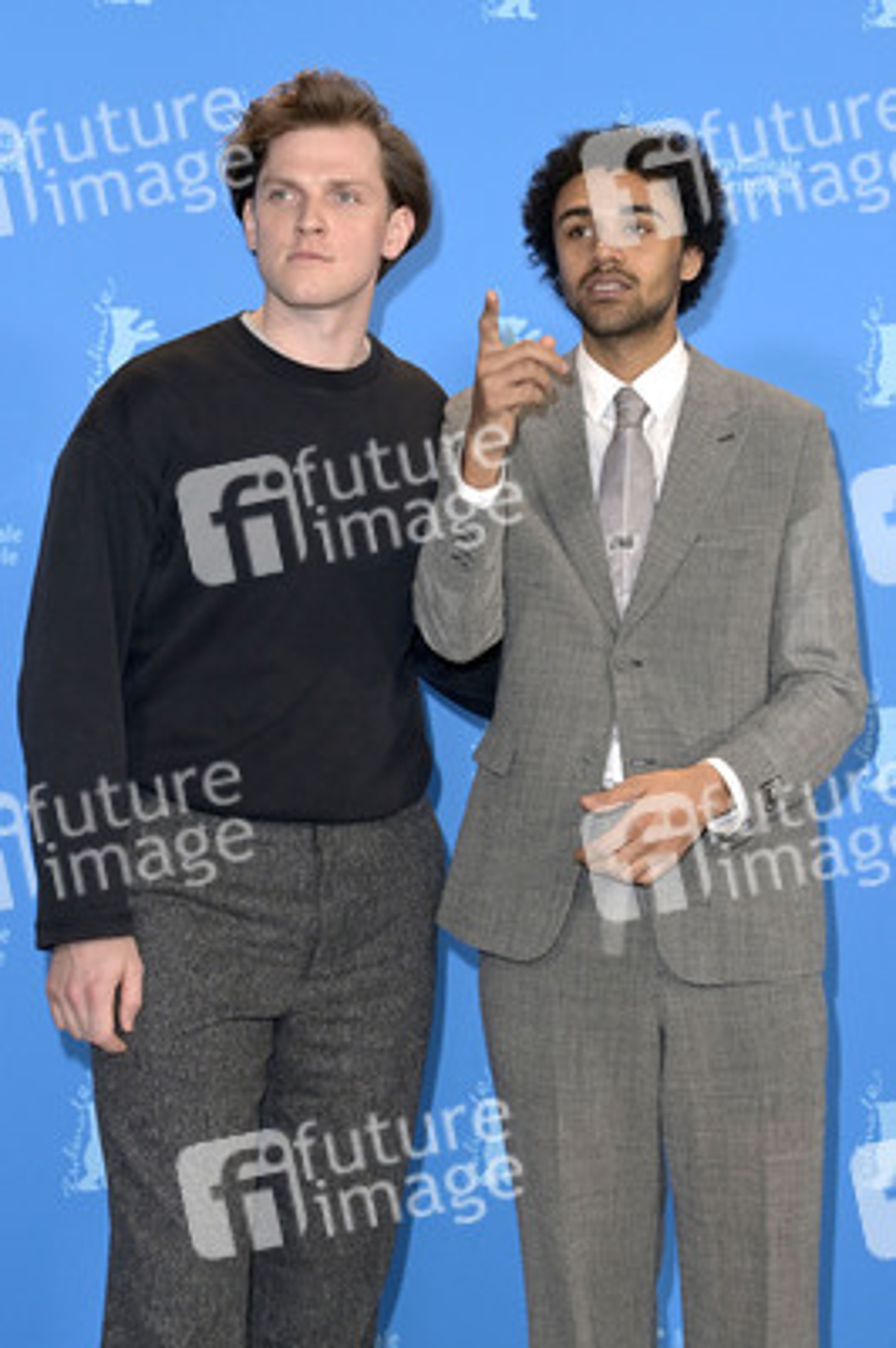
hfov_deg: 24.6
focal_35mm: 55
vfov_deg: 36.3
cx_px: 448
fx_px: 2057
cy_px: 674
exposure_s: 1/250
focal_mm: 55
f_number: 5.6
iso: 1000
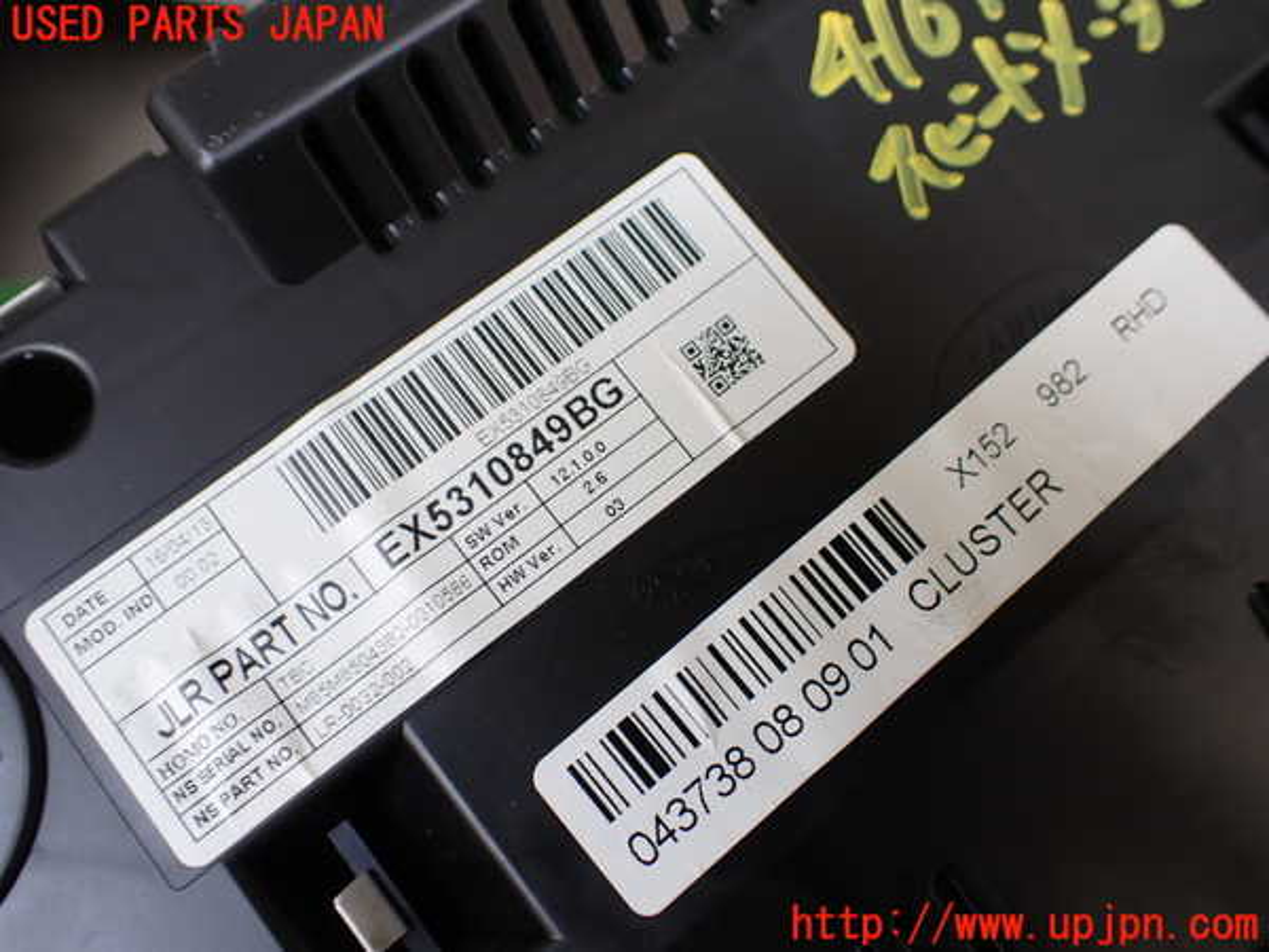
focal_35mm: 30
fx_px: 1100
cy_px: 476
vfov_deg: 46.8
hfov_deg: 60.0
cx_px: 634
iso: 100
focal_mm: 5.4
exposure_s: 1/125
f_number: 2.3
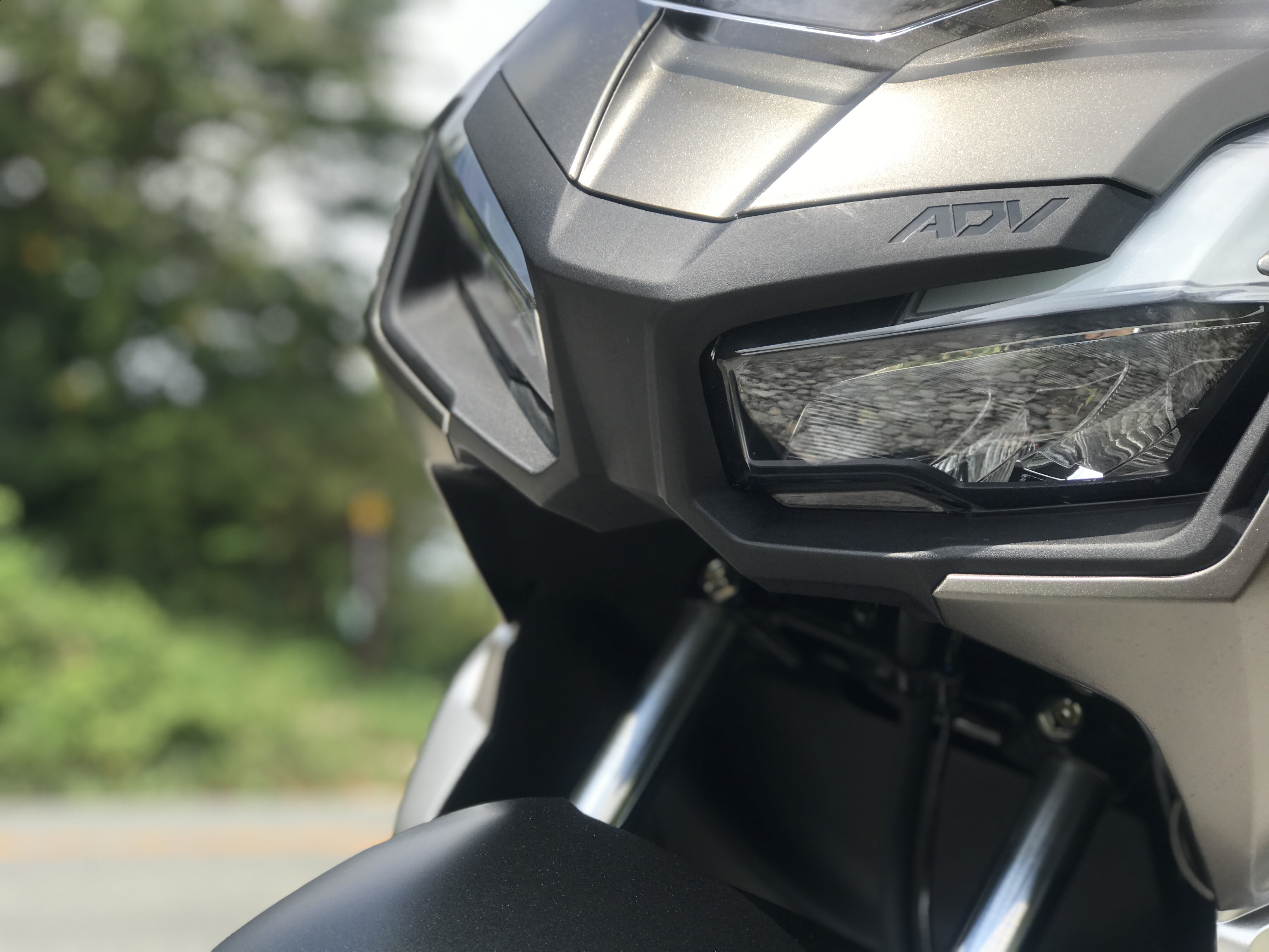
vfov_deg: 25.7
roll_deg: +0.9
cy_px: 476
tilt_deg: +5.6
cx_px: 634
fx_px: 2090
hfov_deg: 33.8
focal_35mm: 57
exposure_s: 1/567
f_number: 2.8
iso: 20
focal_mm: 6.6
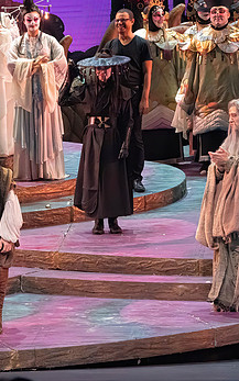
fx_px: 3177
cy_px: 173
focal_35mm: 305
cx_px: -59
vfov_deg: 6.9
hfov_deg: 4.3
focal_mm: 179
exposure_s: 1/1000
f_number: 10
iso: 20000
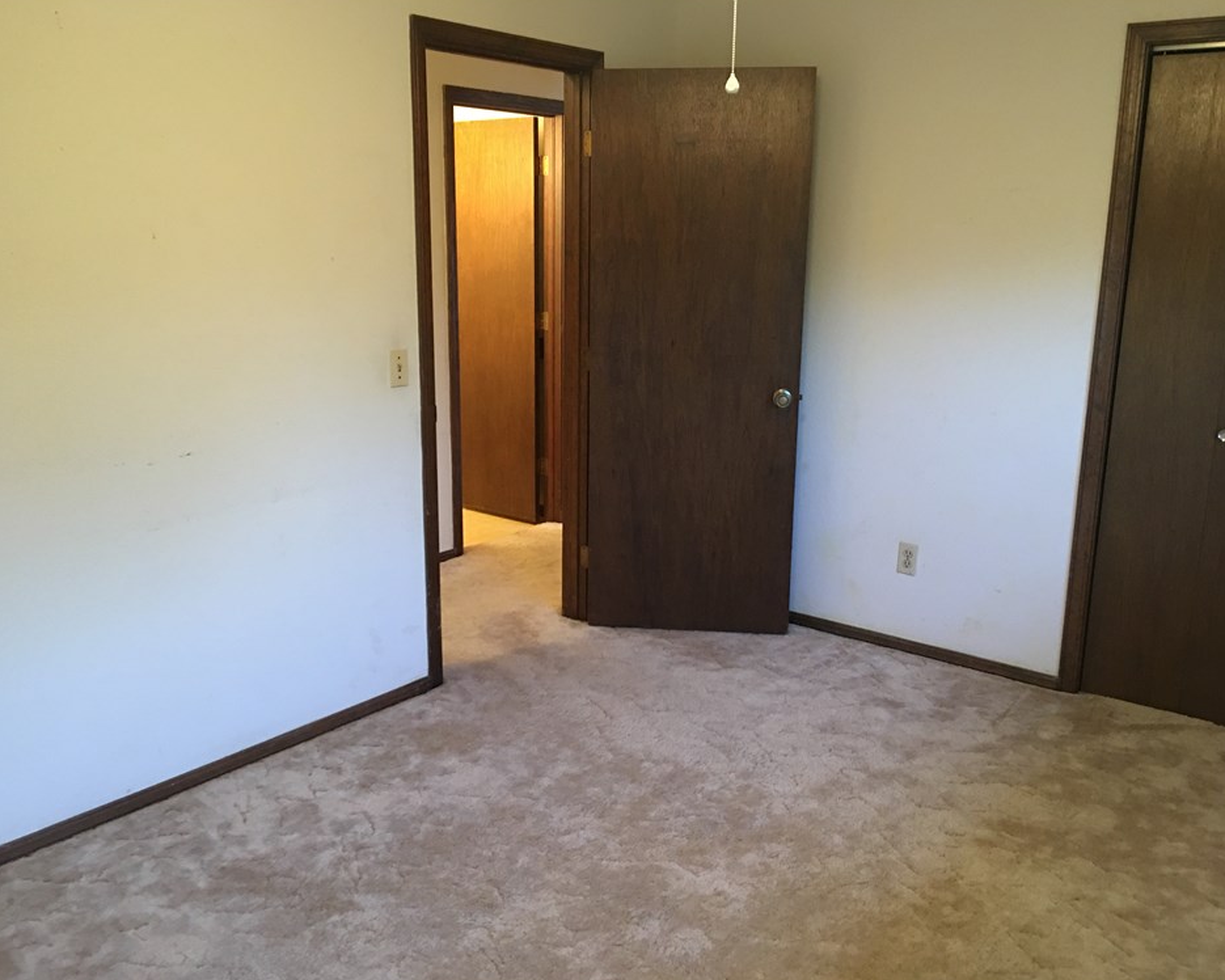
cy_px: 490
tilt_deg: -12.4
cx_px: 600
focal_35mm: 31
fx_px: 1124
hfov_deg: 57.2
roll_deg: -0.8
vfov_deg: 47.1
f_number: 2.2
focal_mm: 4.15
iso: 100
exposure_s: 1/8
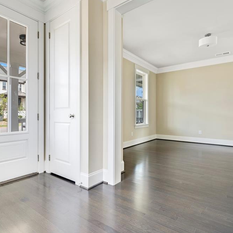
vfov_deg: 72.1
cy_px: 115
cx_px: 92
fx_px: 160
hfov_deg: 71.3
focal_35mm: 21
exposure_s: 1/2.5
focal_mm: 16
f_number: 8
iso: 200
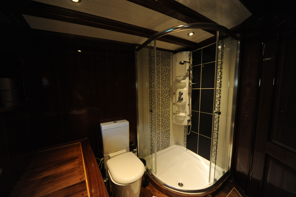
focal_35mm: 12
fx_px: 99
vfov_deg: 89.9
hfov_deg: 112.7
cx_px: 148
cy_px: 98
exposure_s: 1/40
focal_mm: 12
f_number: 6.3
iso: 3200
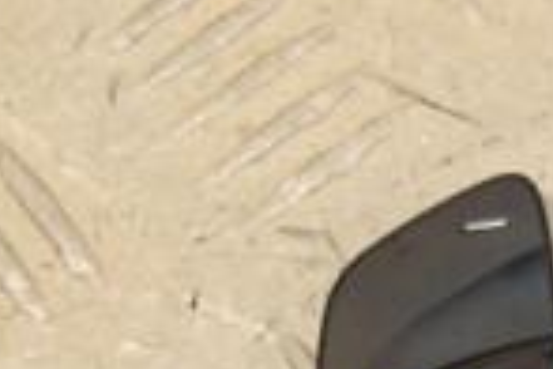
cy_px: 207
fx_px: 4225
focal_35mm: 275
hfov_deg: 7.3
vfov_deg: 5.0
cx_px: 948
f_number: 10
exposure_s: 1/200
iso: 800
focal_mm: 45
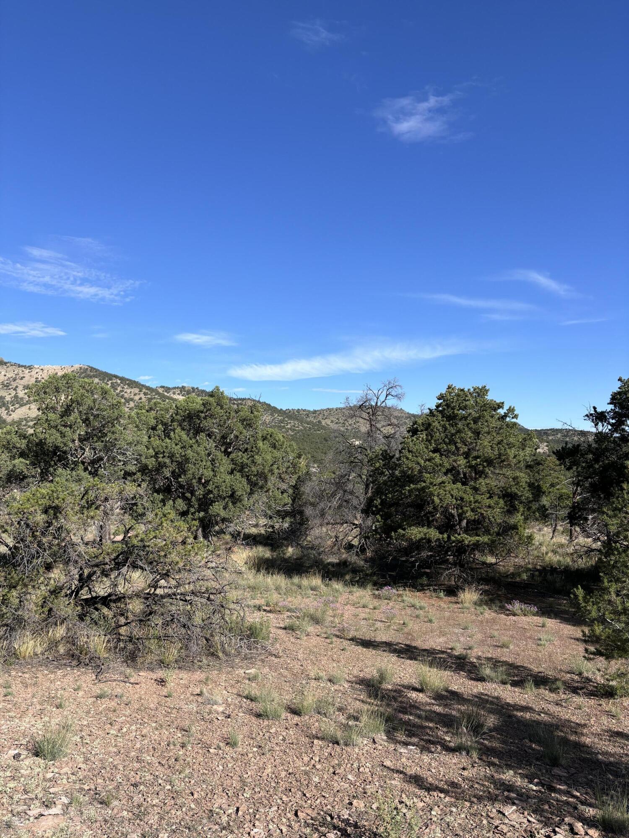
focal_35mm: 26
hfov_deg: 53.1
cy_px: 419
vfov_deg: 67.3
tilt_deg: +2.7
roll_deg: +0.6
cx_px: 314
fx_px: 630
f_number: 1.6
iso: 50
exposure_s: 1/2933
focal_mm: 5.96
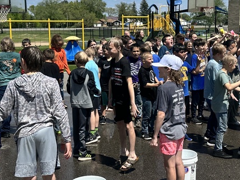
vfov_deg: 25.6
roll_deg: +0.2
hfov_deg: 33.7
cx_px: 135
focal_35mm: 57
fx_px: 395
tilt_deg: -7.9
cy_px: 71
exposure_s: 1/4762
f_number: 1.78
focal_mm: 6.86
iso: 80
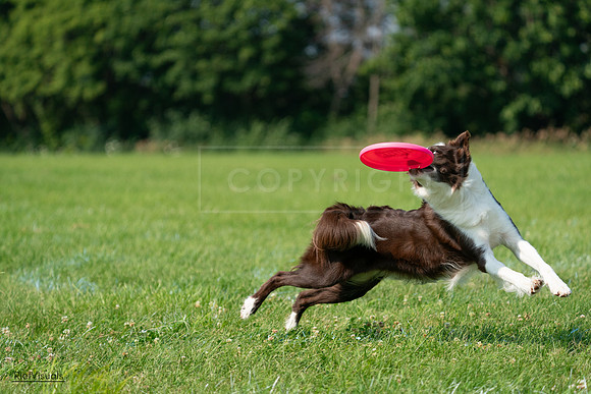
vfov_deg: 6.9
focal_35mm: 200
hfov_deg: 10.3
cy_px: 197
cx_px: 296
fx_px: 3284
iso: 1000
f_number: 5.6
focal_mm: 200
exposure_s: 1/4000
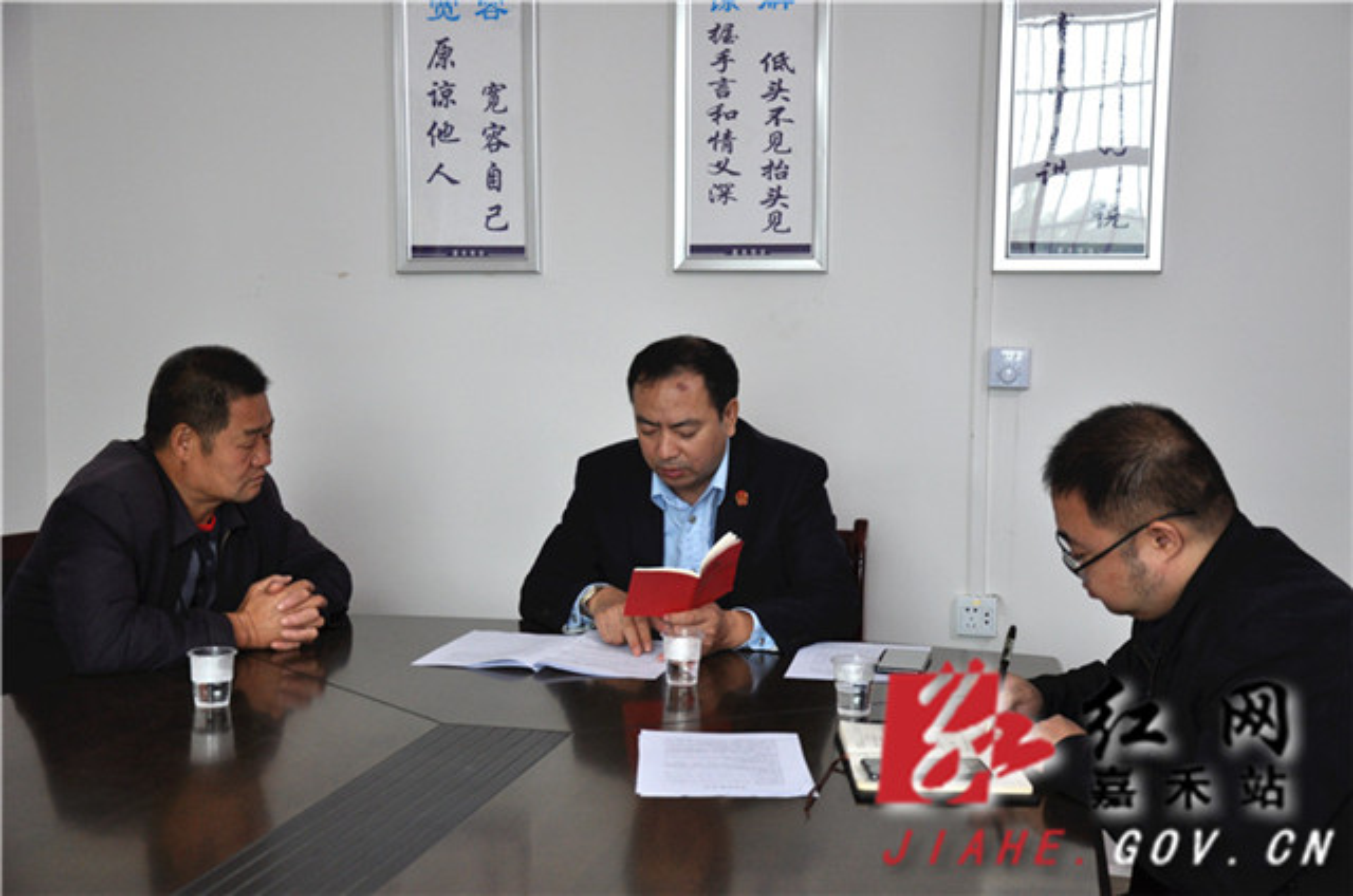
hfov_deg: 41.2
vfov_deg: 28.0
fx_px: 1800
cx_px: 676
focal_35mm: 48
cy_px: 448
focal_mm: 32
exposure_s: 1/50
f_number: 4.2
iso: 640
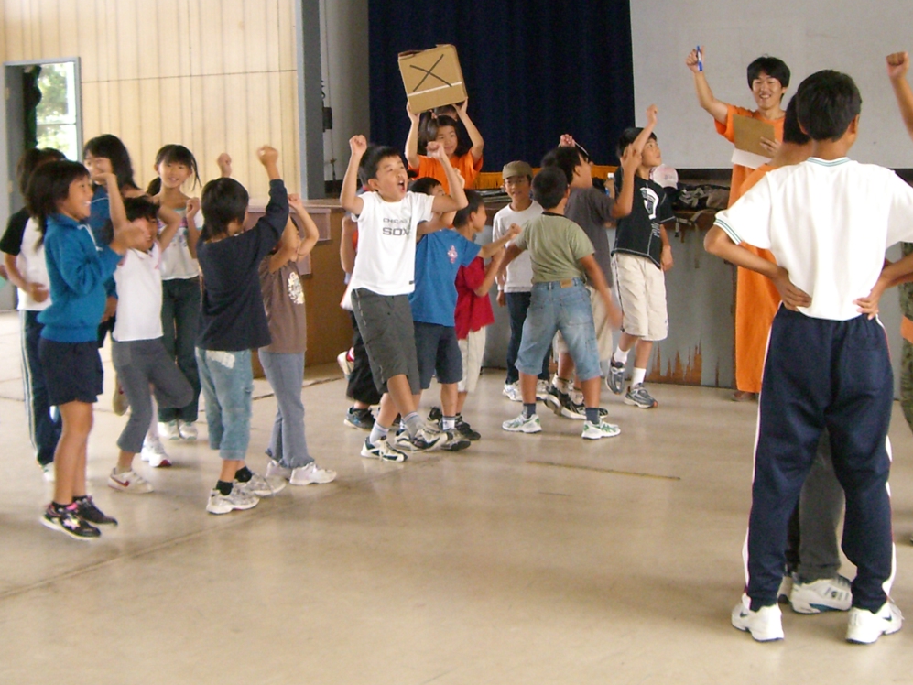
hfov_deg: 31.7
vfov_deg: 23.8
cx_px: 454
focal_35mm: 61
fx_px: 1609
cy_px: 186
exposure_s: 1/60
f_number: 2.7
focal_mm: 6.2
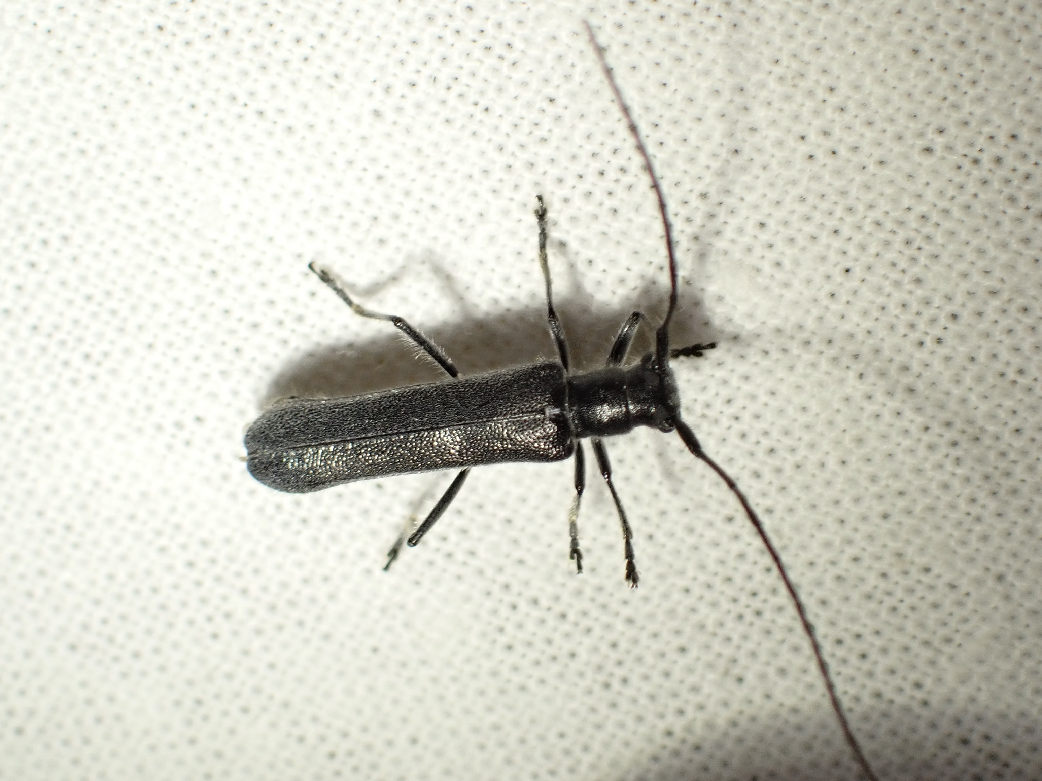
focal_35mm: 100
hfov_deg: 19.6
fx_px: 3010
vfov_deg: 14.8
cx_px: 521
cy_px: 390
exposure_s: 1/400
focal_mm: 18
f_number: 4.9
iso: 200
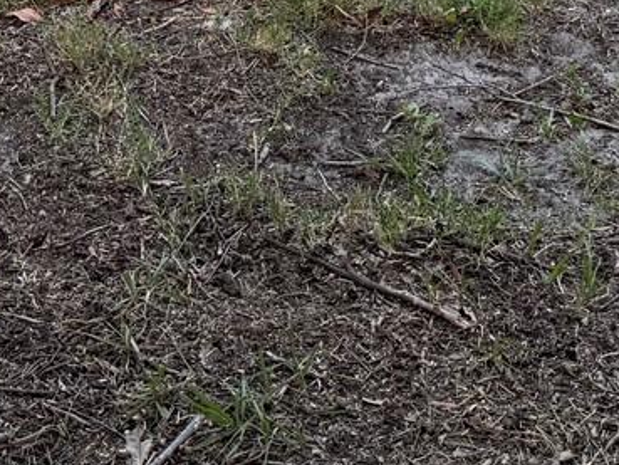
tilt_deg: -9.9
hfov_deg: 18.6
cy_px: -536
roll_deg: +0.6
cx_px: 86
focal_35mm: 104
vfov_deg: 12.2
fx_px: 1860
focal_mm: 6.76
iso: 100
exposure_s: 1/291
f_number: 1.78
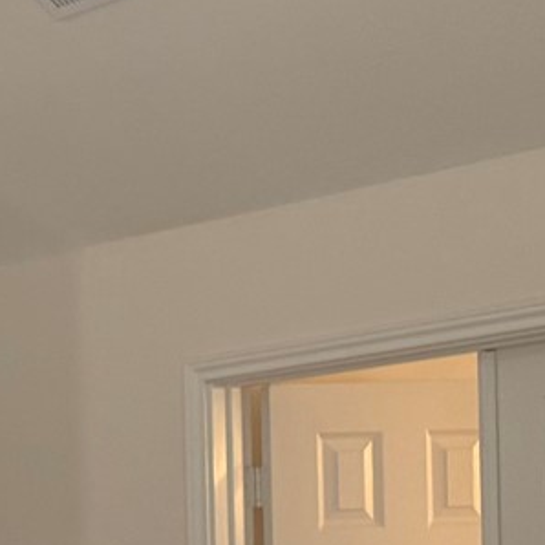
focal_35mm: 146
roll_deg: +1.7
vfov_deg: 11.6
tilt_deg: +0.9
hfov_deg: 9.8
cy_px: 715
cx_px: -944
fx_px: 2601
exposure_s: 1/121
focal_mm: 6.76
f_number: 1.78
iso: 125
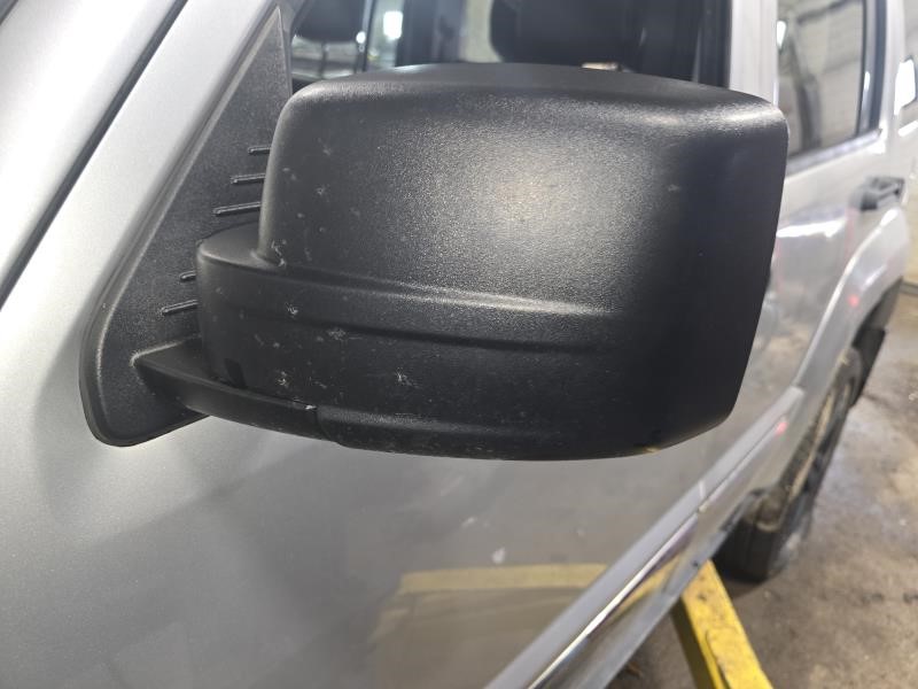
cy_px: 344
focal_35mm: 23
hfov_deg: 73.9
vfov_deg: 58.9
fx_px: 610
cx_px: 459
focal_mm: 6.3
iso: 125
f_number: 1.7
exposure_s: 1/20
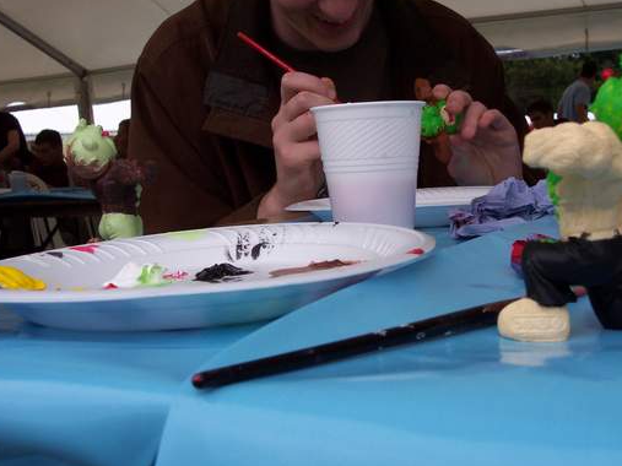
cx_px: 357
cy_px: 185
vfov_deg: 30.2
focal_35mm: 48
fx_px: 862
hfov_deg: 39.6
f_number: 4.8
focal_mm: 8
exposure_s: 1/350
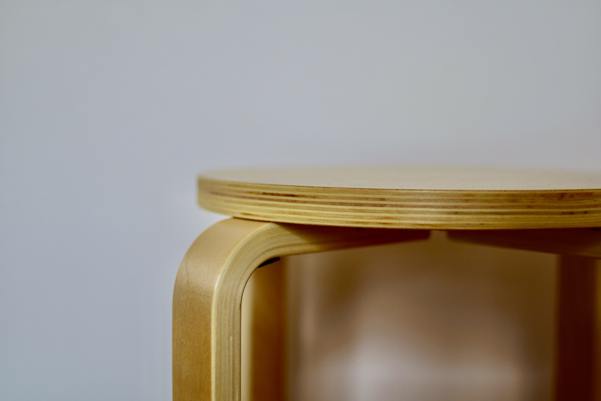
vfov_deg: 25.8
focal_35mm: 52
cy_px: 200
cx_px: 300
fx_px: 876
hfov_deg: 37.9
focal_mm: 35
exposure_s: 1/640
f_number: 1.8
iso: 320
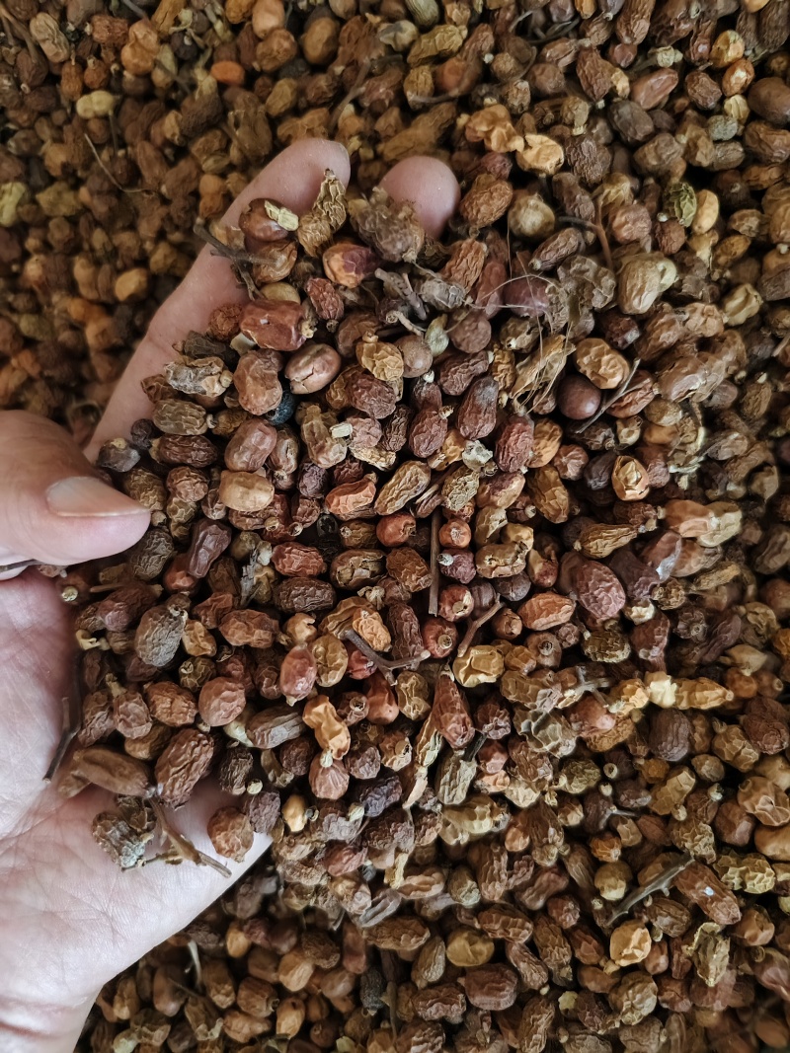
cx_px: 395
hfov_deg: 58.9
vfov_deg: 73.9
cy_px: 526
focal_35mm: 23
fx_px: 700
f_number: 1.88
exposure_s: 1/243
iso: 5776
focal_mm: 5.56
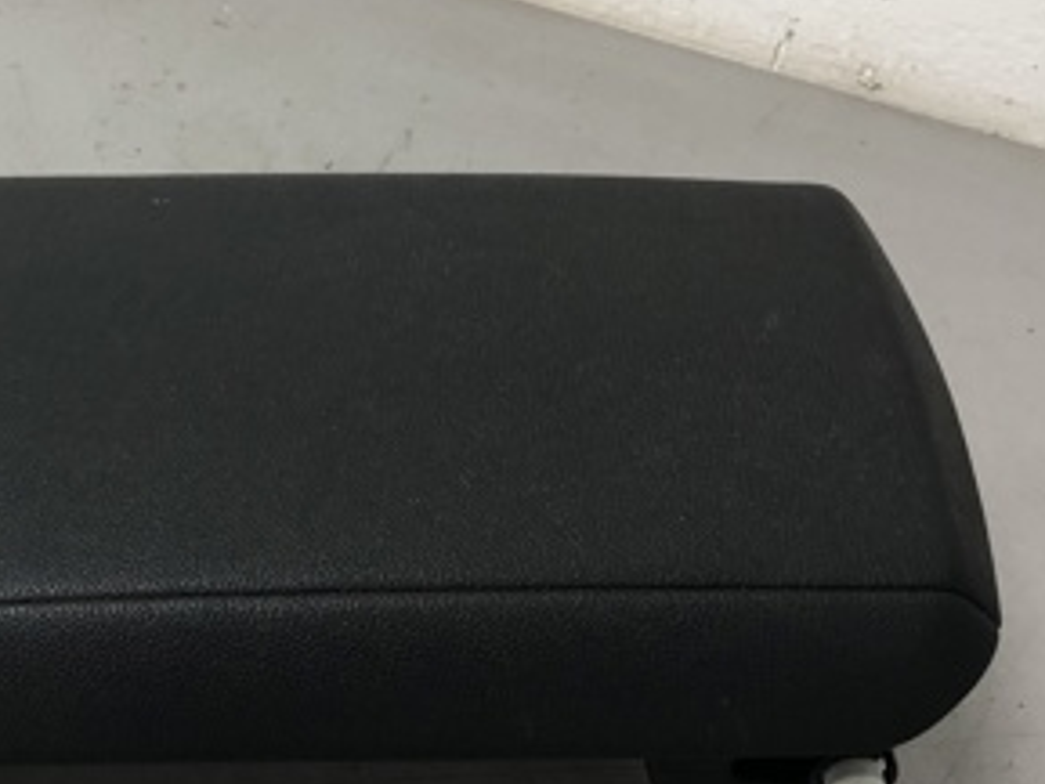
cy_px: 488
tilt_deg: -44.9
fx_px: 1872
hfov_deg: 30.1
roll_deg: -4.2
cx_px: 141
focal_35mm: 62
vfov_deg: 23.6
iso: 40
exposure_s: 1/25
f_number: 1.8
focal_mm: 4
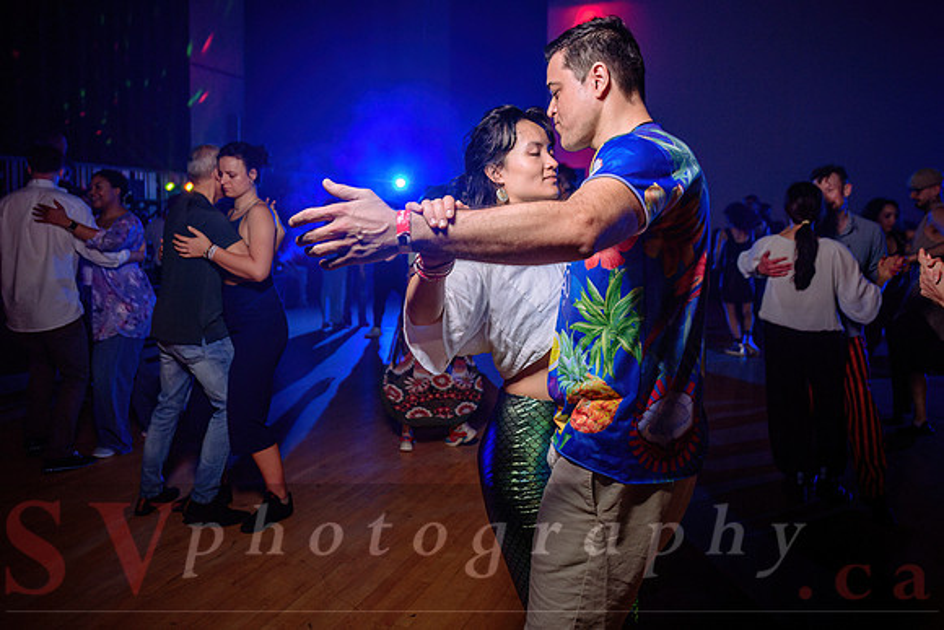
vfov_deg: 44.8
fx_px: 759
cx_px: 472
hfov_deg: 63.8
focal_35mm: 29
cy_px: 250
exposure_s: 1/50
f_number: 2.8
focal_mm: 24
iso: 800
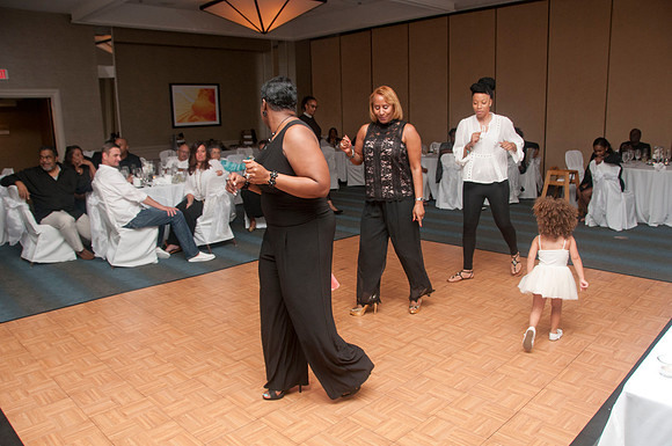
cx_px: 336
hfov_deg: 67.5
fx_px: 503
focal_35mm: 27
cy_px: 223
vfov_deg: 47.8
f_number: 5.6
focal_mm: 18
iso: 400
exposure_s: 1/125
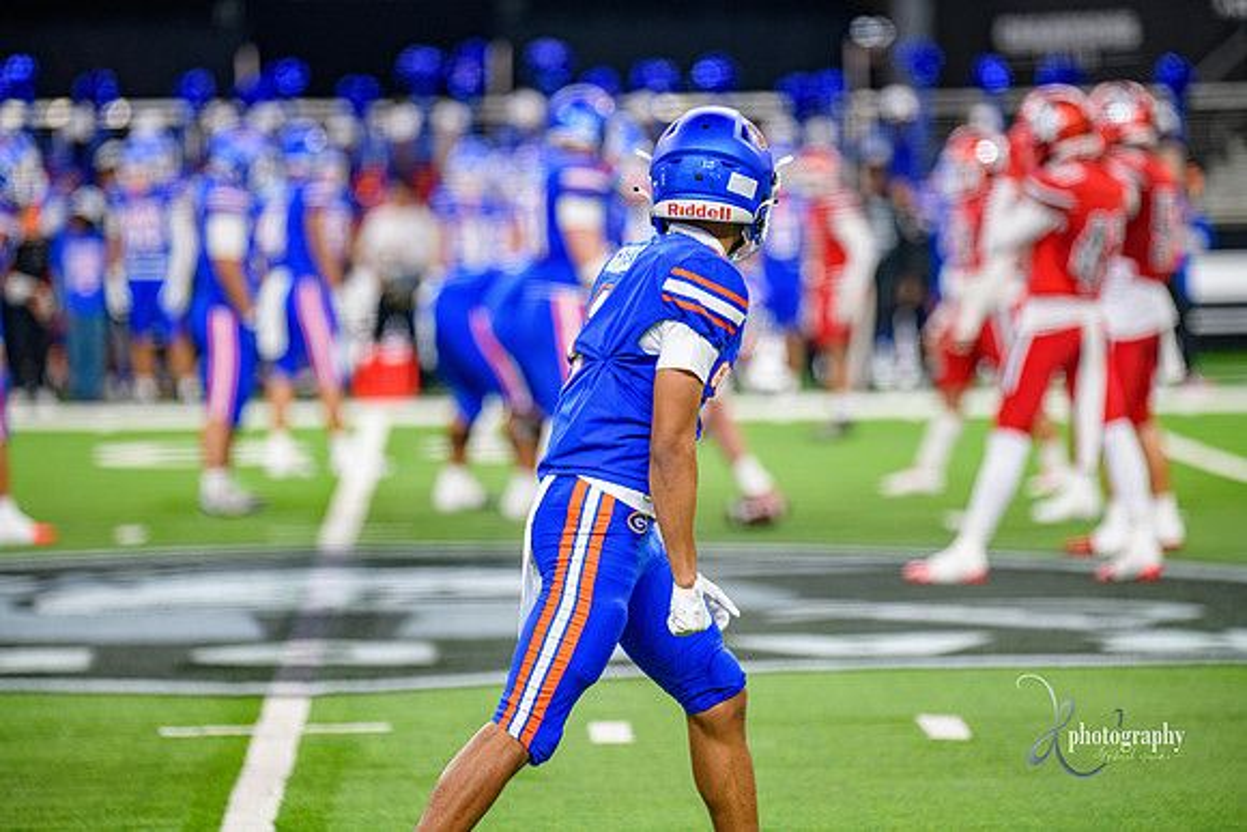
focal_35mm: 220
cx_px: 624
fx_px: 7622
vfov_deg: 6.2
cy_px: 416
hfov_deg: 9.4
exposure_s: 1/400
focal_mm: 220
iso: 1000
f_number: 2.8
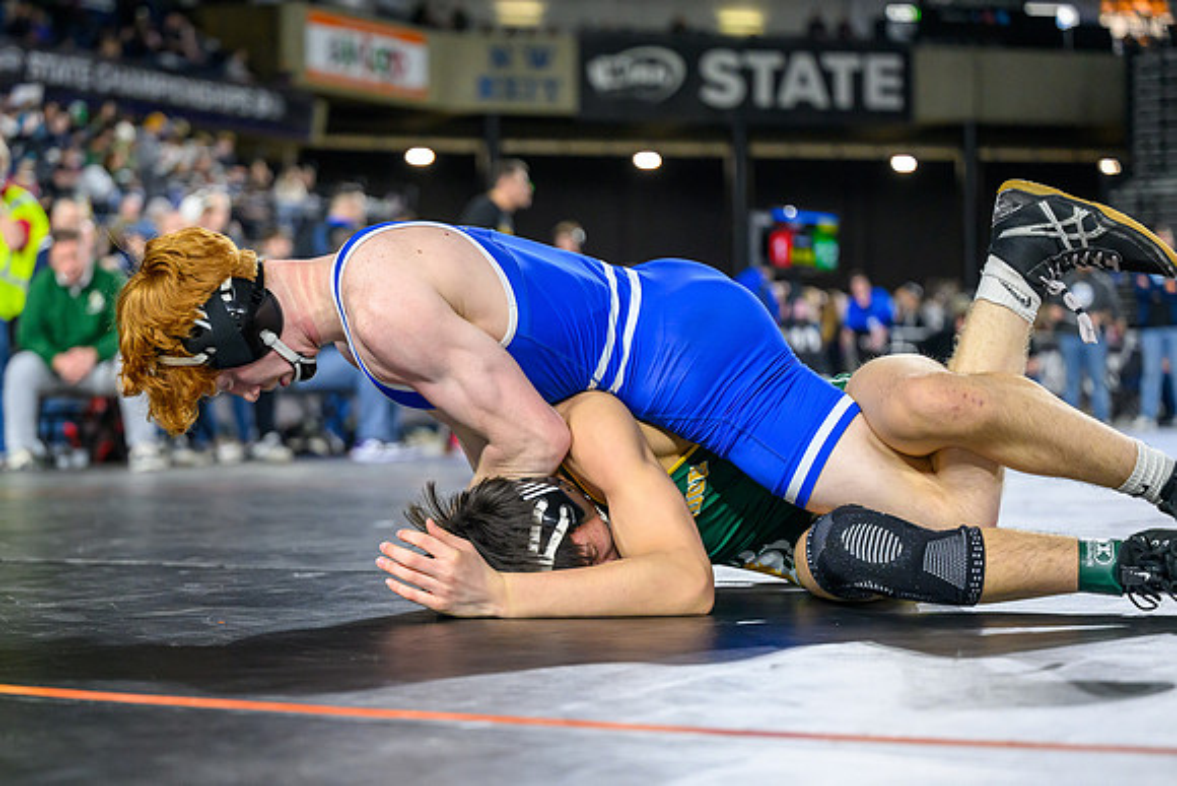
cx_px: 506
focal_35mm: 80
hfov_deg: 25.2
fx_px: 2630
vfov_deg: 17.0
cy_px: 442
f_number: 2.8
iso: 2500
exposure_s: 1/1000
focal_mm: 70
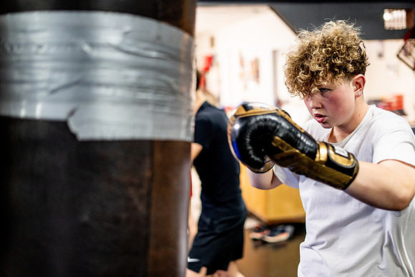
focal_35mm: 50
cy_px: 138
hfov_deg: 39.6
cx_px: 208
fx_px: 576
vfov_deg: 27.0
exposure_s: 1/500
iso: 2000
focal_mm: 50
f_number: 1.8
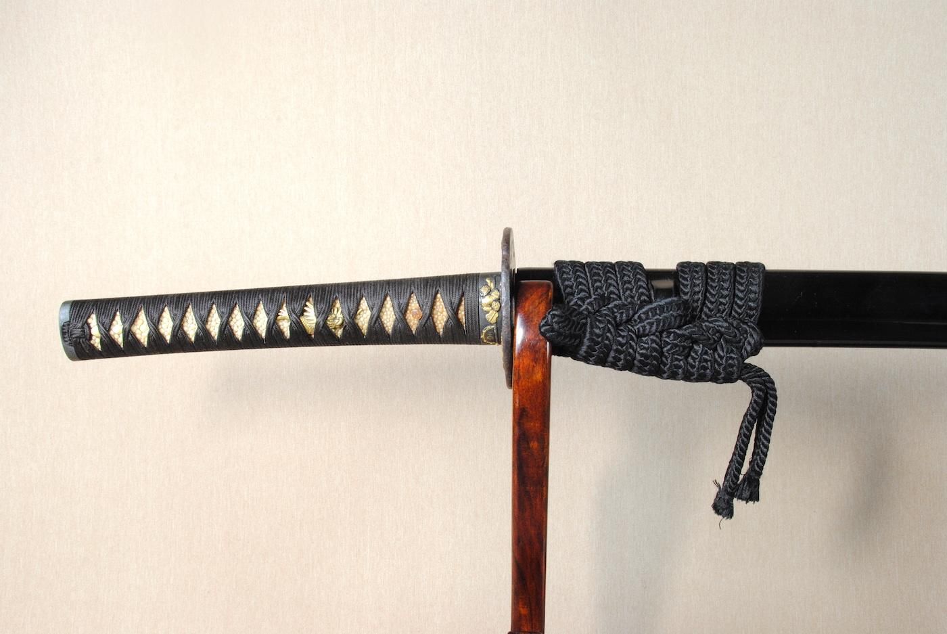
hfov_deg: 57.2
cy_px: 317
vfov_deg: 40.1
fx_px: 869
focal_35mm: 33
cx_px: 474
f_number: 11
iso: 400
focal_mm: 22
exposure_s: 1/2
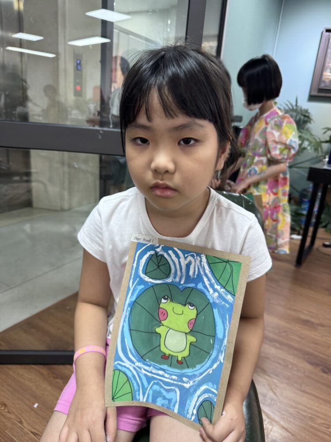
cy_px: 221
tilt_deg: -17.0
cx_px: 166
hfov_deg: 56.8
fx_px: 306
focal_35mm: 24
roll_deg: -5.3
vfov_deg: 71.6
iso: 160
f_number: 1.78
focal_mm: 6.76
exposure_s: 1/50
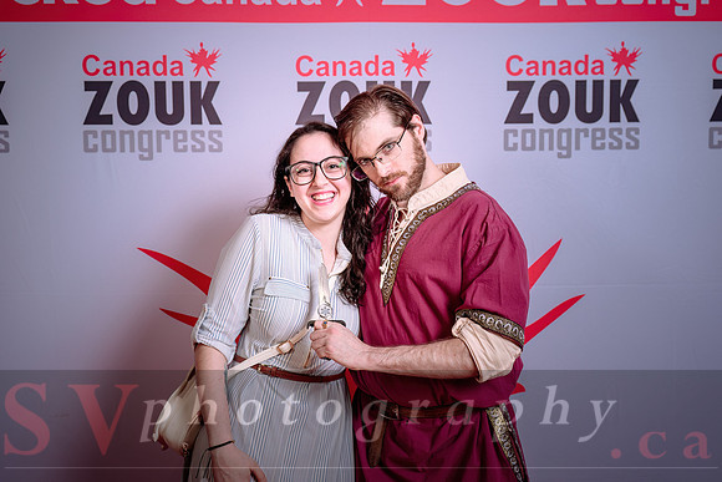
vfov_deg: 32.4
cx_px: 361
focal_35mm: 41
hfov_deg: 47.0
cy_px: 241
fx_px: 830
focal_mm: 40
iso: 100
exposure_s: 1/160
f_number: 5
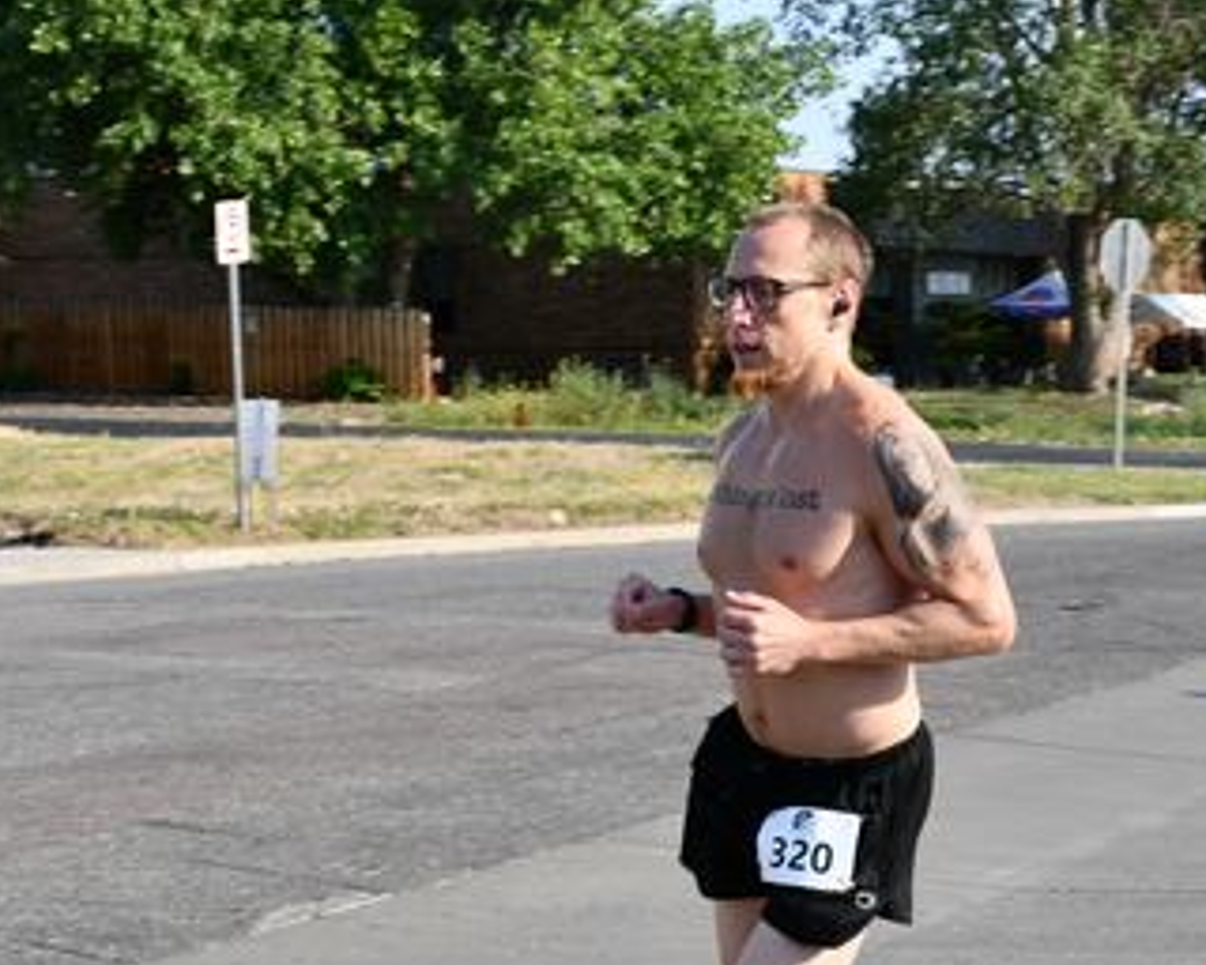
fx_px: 2998
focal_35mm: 84
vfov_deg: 18.2
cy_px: 624
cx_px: 663
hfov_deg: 22.7
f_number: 8
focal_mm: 35
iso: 140
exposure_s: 1/250
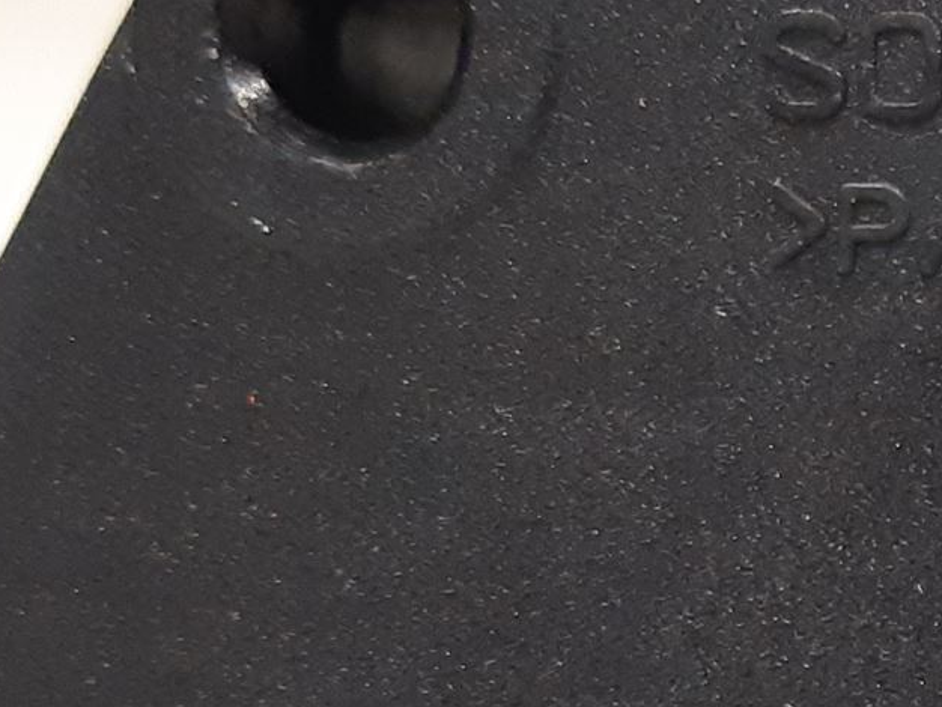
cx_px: 1378
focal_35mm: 85
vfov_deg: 16.5
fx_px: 2314
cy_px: 889
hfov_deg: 20.1
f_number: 1.7
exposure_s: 1/25
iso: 250
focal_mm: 3.93
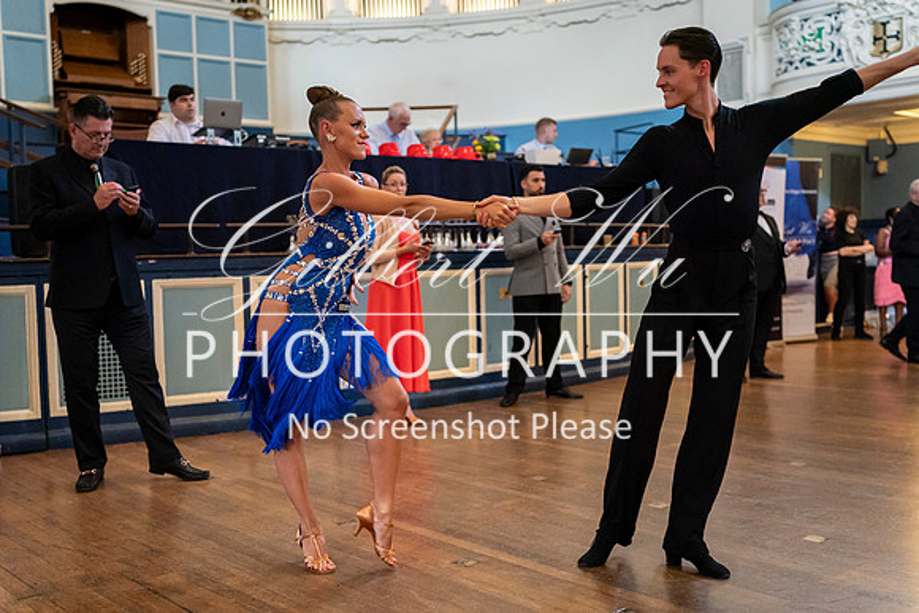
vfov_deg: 34.9
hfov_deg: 50.5
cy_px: 307
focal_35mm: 38
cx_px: 460
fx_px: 975
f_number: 2.2
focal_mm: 35
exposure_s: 1/500
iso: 6400
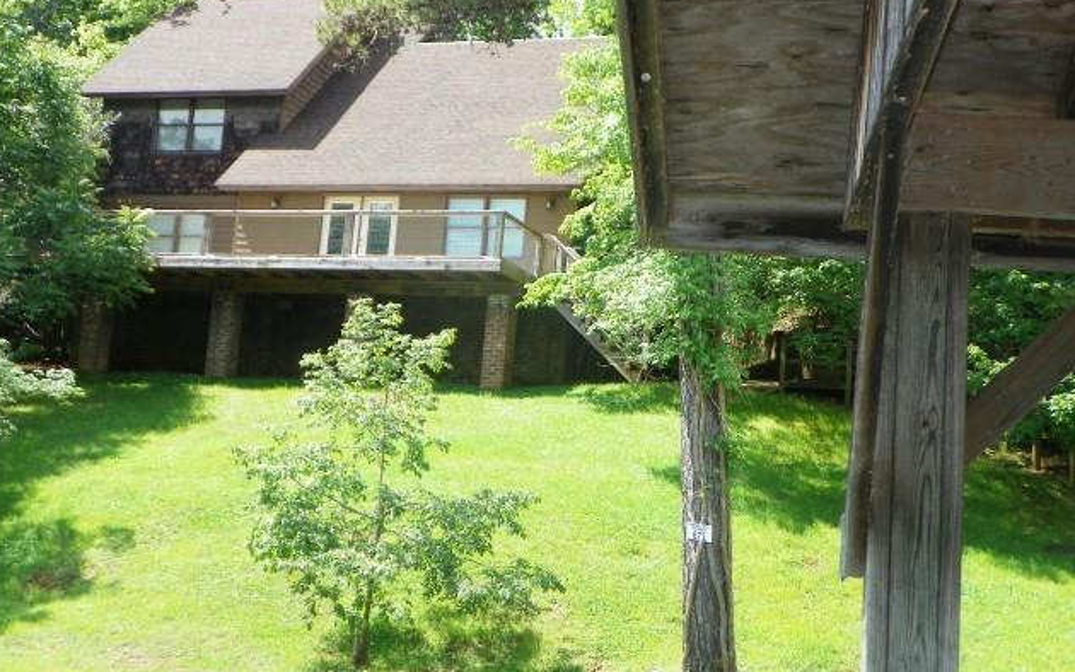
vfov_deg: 23.2
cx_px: 531
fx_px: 1641
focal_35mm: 56
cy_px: 319
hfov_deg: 36.3
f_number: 3.5
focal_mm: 9.2
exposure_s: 1/160
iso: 64
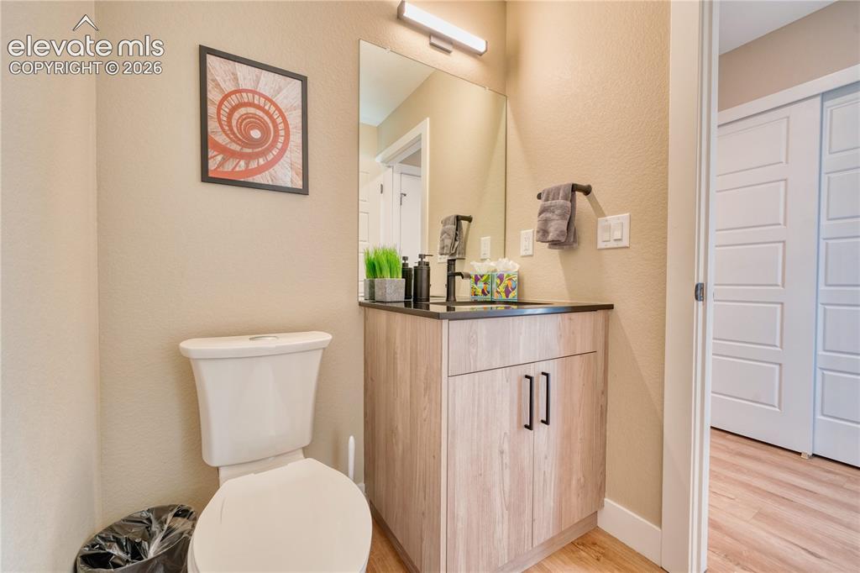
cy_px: 286
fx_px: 334
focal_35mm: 14
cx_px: 430
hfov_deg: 104.3
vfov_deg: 81.2
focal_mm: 14
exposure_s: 1/8
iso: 1250
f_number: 7.1
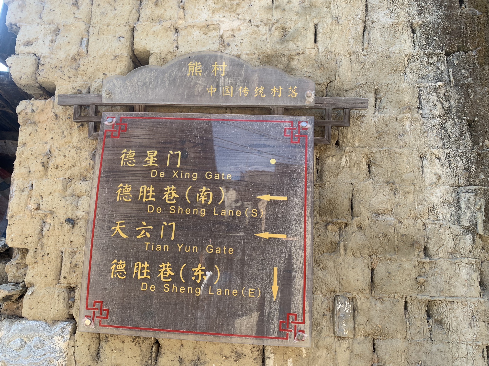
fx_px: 367
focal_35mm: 26
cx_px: 244
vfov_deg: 53.1
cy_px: 183
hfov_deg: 67.3
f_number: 1.8
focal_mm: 4.25
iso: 25
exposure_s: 1/245
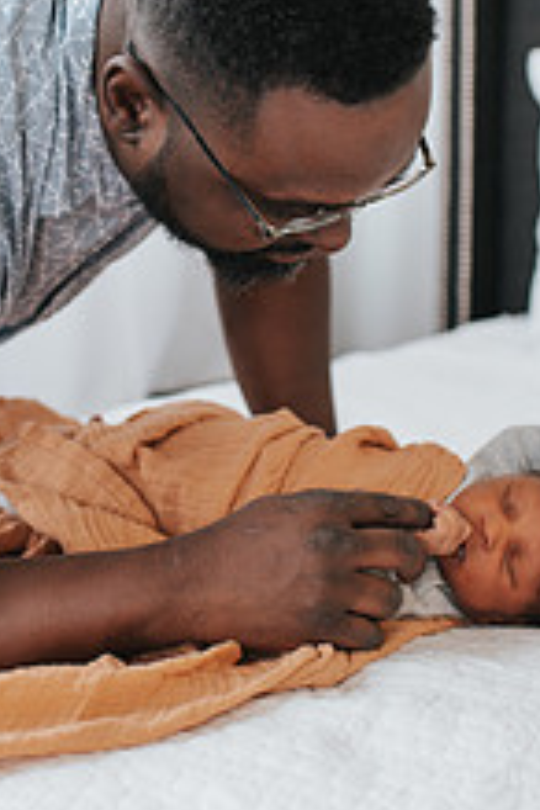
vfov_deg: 27.8
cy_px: 222
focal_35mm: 72
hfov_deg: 18.9
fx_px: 1620
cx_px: 259
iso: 180
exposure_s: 1/250
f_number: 3.2
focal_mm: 35
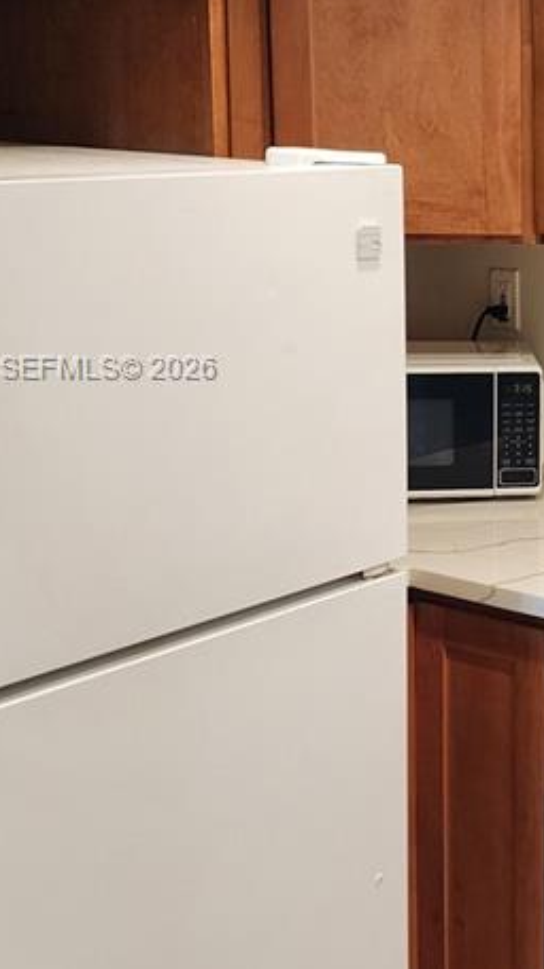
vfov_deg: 31.8
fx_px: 1695
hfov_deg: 16.8
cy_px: 370
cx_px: 778
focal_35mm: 66
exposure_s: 1/120
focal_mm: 6.4
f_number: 1.8
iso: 320
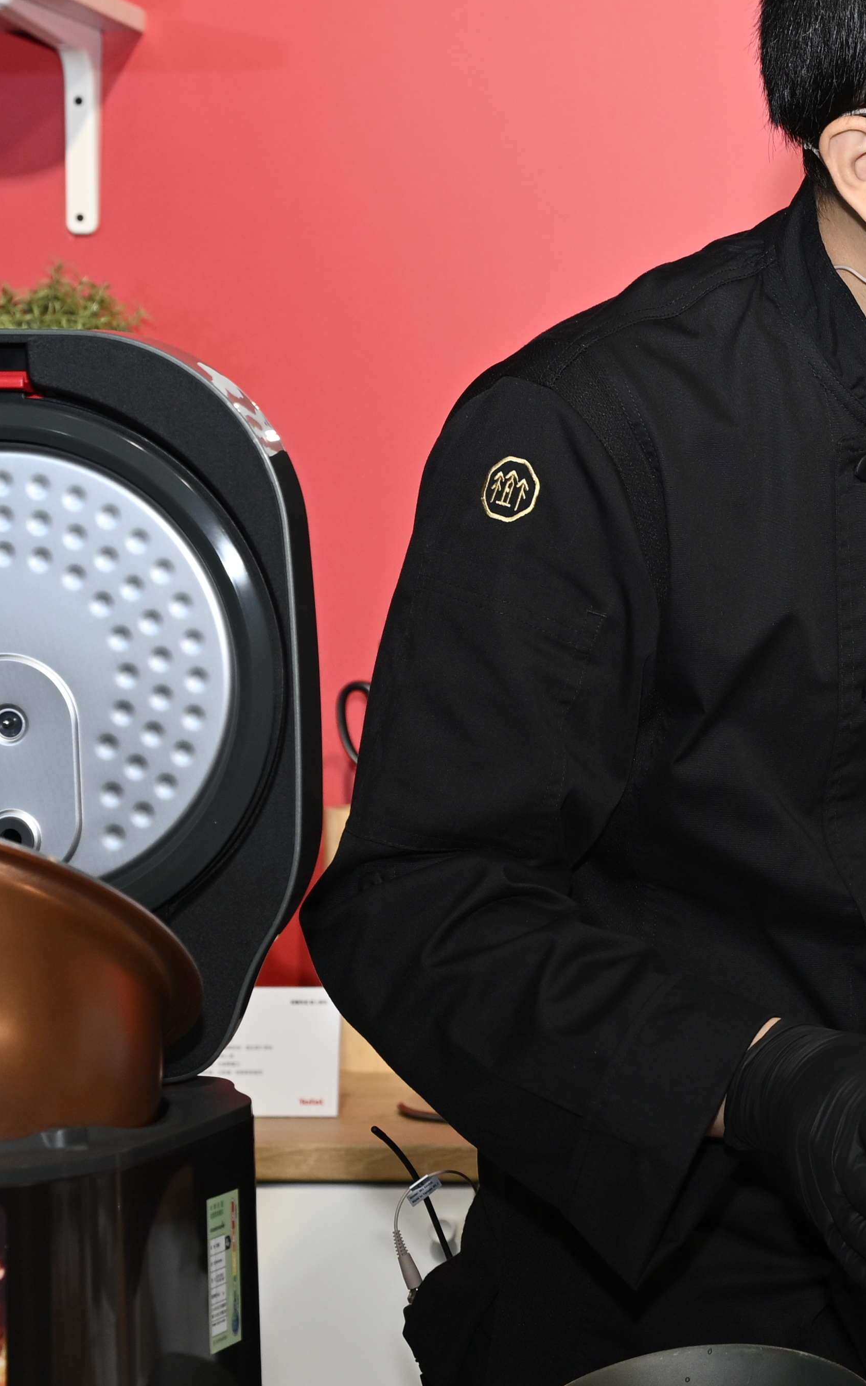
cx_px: 1258
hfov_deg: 12.2
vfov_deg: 20.2
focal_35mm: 103
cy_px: 655
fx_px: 3890
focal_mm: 45
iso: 250
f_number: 6.3
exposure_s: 1/200
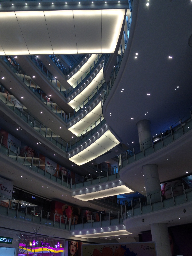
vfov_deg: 52.6
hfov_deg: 40.7
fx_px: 259
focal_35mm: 35
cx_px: 96
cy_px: 128
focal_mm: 4.28
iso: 64
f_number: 2.4
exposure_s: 1/120
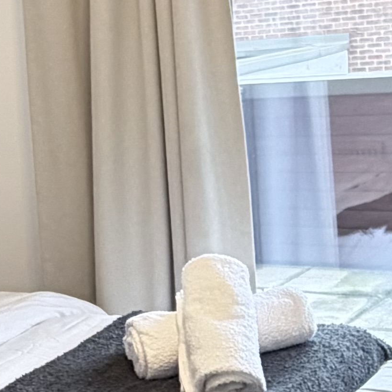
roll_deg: +4.6
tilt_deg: -11.7
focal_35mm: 86
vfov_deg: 20.1
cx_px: 96
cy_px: 253
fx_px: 1102
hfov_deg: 20.0
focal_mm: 2.22
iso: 250
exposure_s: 1/50
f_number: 2.2
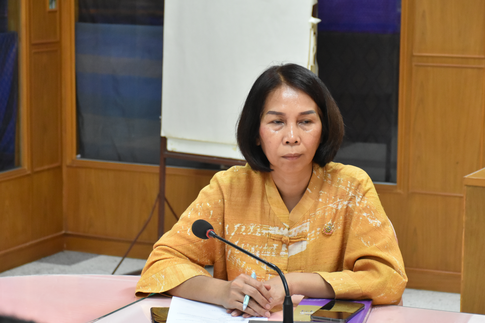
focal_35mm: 99
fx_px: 1334
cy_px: 163
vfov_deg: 13.8
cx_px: 283
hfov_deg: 20.6
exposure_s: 1/100
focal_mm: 56
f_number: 4.8
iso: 3200
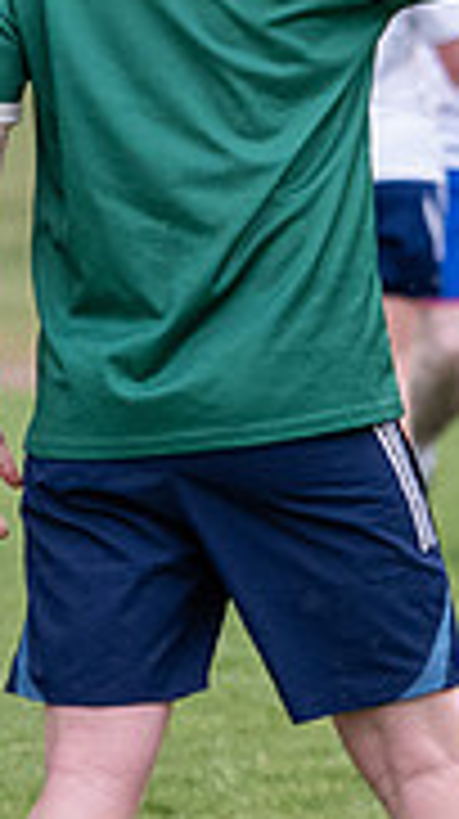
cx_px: 315
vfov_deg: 2.5
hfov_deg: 1.4
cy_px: -92
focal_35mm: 867
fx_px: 18812
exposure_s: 1/1000
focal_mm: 125
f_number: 2.8
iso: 1600
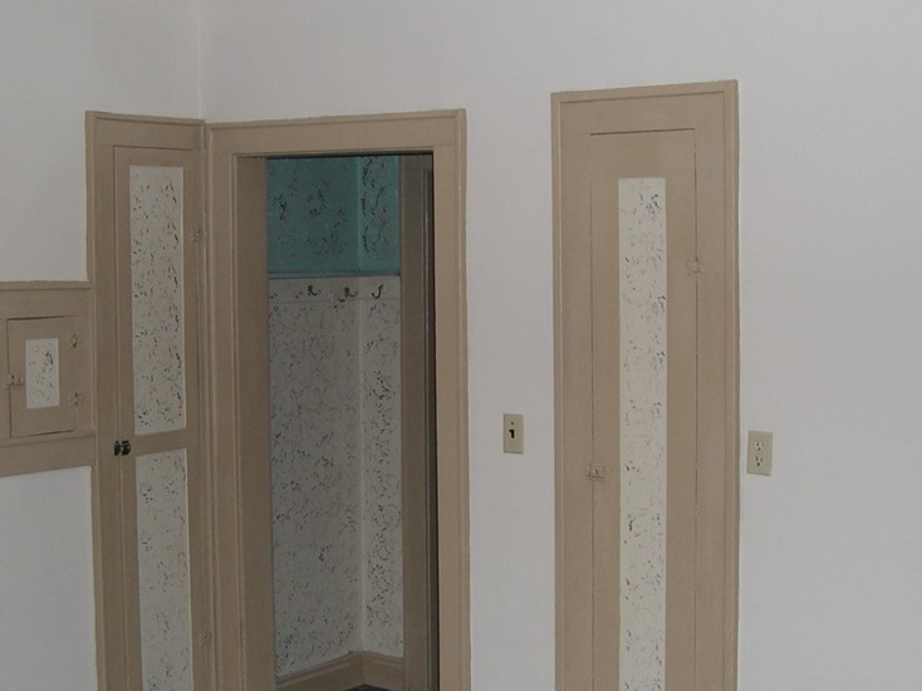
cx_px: 481
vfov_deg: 27.5
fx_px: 1411
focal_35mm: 53
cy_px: 340
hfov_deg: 36.2
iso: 100
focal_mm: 8
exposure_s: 1/60
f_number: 2.8
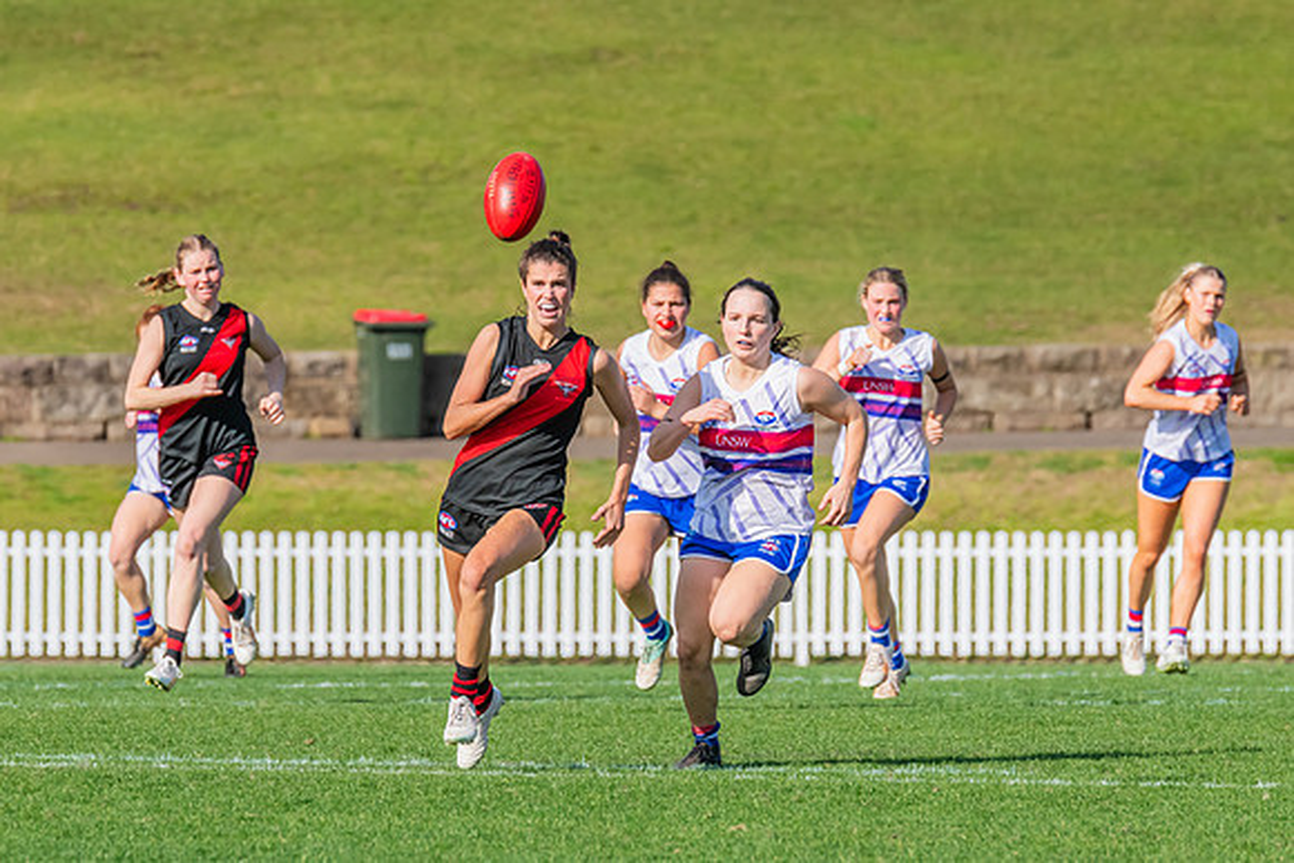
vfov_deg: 2.5
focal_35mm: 552
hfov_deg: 3.7
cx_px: 605
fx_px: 19838
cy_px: 407
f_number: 11
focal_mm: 420
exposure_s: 1/1250
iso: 800
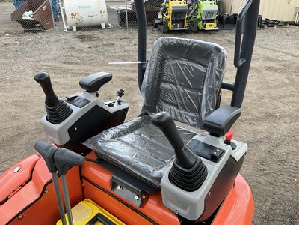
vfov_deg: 48.2
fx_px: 250
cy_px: 112
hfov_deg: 61.7
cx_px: 150
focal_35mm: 29
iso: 25
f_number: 1.8
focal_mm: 3
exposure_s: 1/294
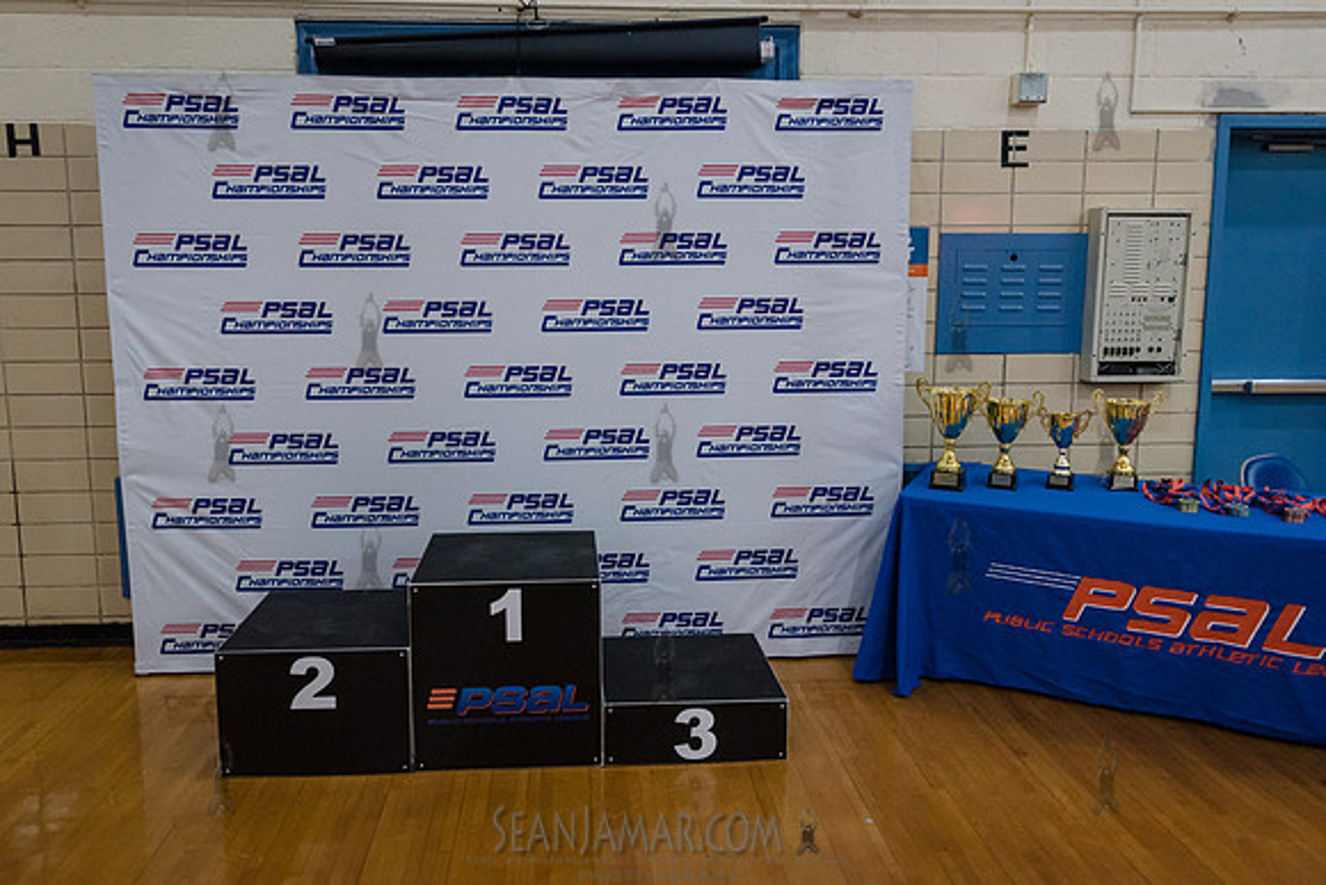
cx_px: 633
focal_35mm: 27
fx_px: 995
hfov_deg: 67.3
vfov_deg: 47.9
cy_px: 400
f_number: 3.2
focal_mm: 24
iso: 5000
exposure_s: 1/320
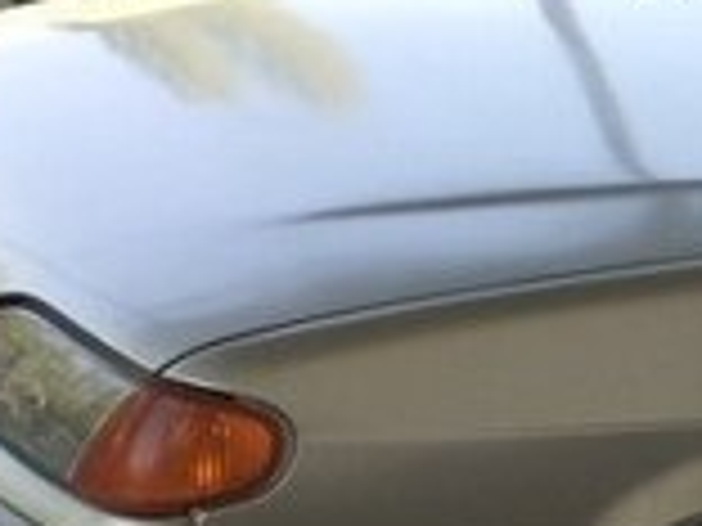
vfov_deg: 11.9
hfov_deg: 14.1
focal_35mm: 123
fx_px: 2494
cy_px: 546
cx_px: 1278
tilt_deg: -21.6
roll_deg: -12.5
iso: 32
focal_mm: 4.15
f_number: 2.2
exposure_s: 1/302
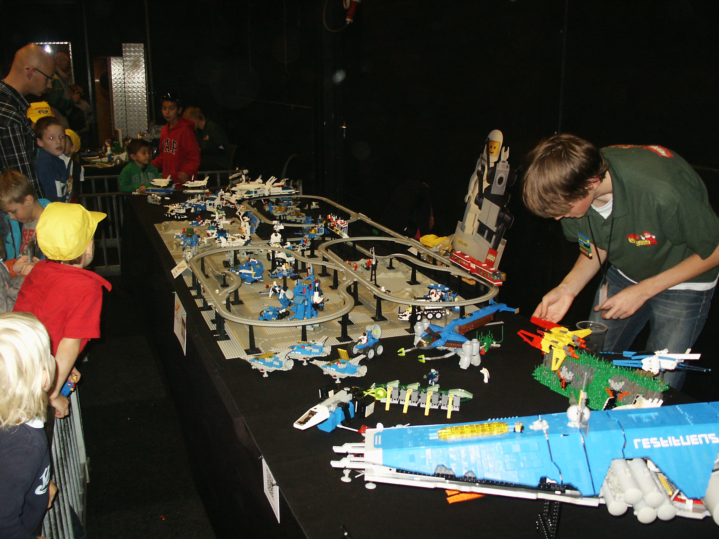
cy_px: 270
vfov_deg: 40.7
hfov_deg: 52.6
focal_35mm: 35
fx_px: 727
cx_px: 360
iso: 200
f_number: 3
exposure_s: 1/45
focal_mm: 7.18
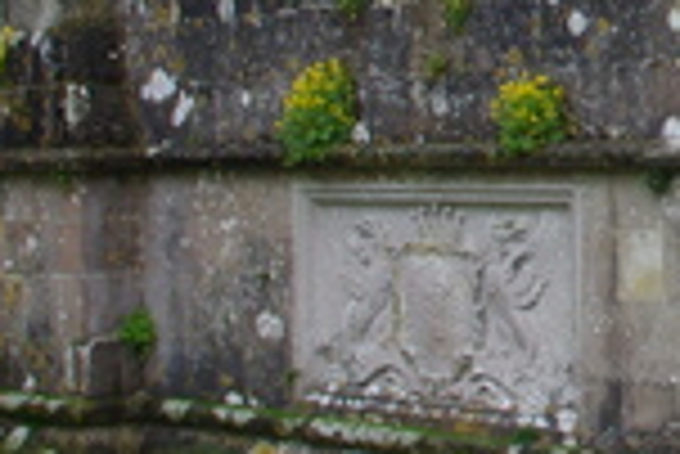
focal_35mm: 119
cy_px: -81
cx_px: 1049
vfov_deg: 11.3
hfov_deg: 15.7
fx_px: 2250
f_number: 11
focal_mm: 20
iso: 400
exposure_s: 1/100
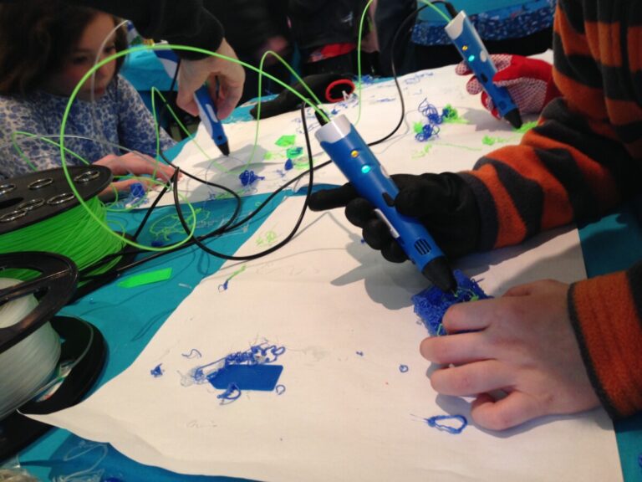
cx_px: 321
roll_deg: +11.0
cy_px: 241
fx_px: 612
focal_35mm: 33
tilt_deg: -23.8
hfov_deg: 55.4
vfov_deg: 42.9
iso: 100
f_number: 2.4
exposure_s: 1/20
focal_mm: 4.12
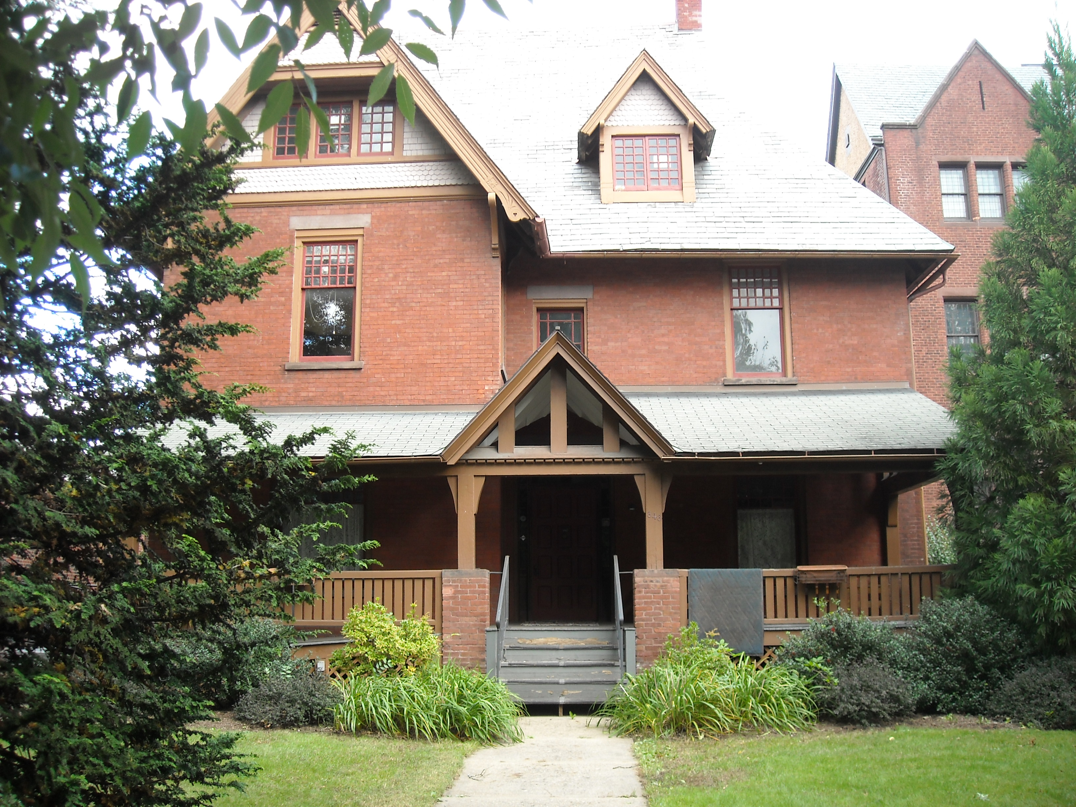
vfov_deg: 40.7
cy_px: 404
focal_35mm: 35
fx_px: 1088
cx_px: 538
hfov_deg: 52.6
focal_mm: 5.7
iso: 64
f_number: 2.8
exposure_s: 1/52
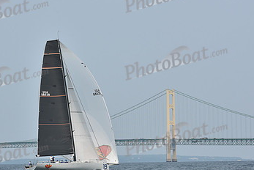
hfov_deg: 17.4
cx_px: 87
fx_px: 826
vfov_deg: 11.7
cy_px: 110
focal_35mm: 117
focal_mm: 70
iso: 250
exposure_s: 1/1250
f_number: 8
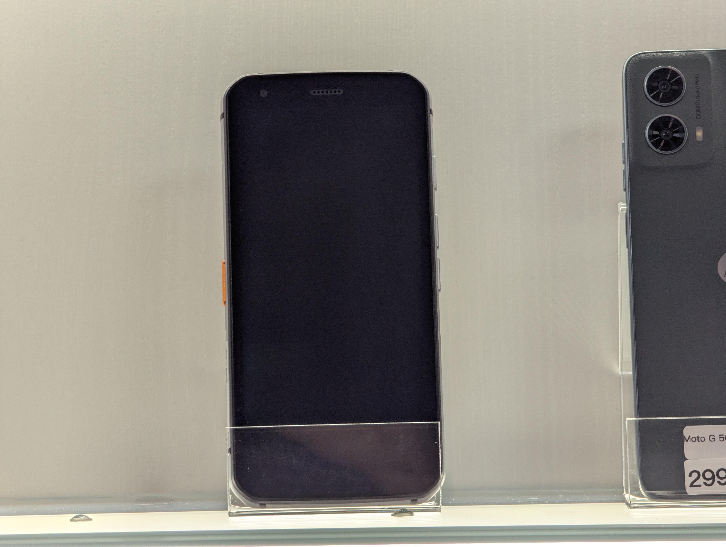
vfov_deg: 12.7
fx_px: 2457
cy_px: 274
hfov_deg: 16.8
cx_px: 363
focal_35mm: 117
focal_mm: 19
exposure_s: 1/24.6
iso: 19
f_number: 3.5
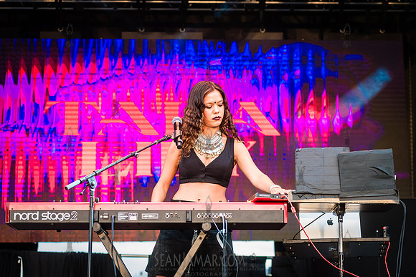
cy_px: 138
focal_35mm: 81
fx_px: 940
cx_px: 208
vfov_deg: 16.8
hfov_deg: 24.9
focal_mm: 80
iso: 3200
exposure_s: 1/800
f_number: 4.5
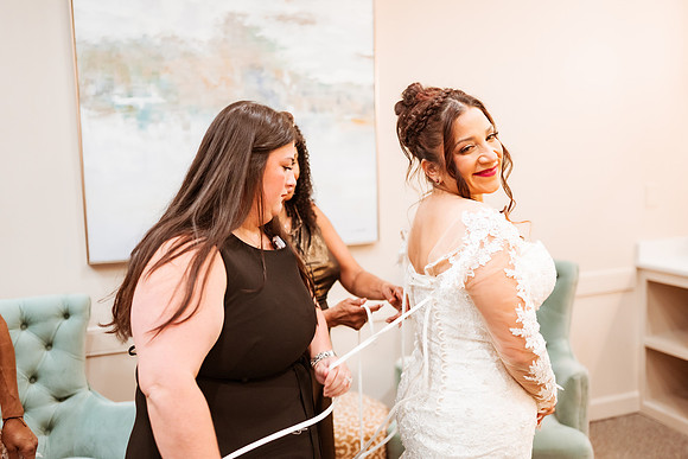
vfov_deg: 37.9
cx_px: 344
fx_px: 669
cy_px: 230
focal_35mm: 35
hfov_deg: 54.4
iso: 1250
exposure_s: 1/400
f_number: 1.8
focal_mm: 35
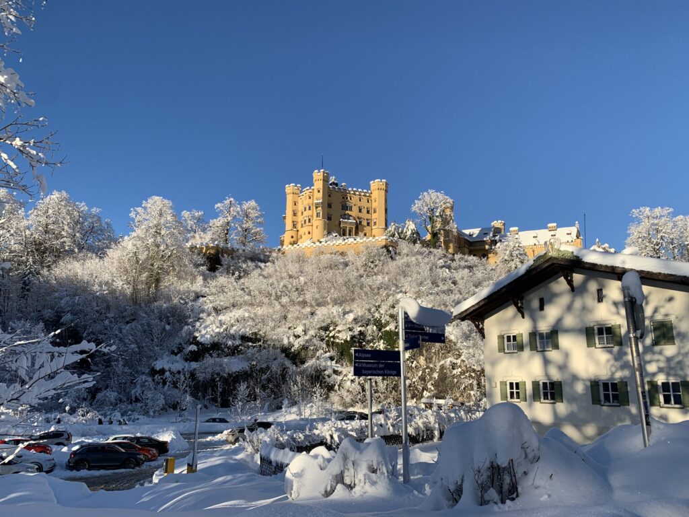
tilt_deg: +13.3
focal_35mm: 26
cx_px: 344
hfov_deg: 67.3
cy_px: 258
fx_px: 518
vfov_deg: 53.1
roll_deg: -1.8
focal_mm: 4.25
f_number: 1.8
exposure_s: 1/2075
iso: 25
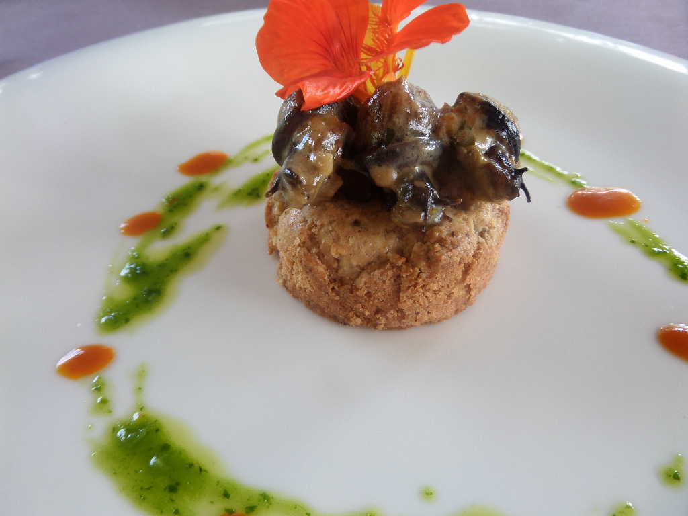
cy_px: 258
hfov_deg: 71.6
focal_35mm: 24
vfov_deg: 56.8
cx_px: 344
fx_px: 477
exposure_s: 1/45
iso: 80
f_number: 3.2
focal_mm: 4
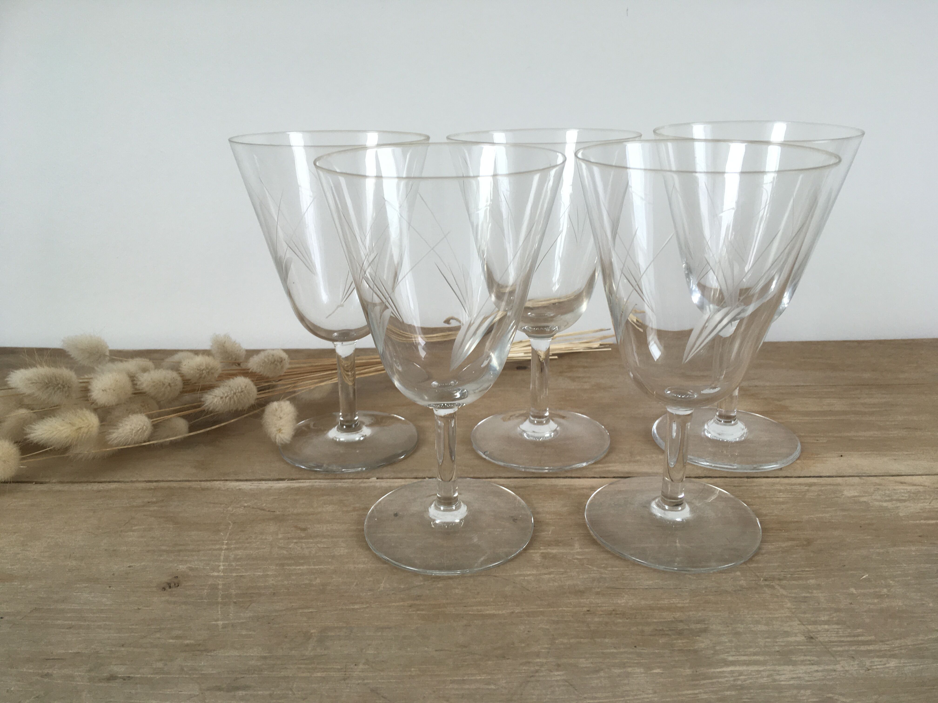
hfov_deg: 61.7
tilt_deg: -17.3
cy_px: 352
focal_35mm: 29
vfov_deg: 48.2
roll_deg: +1.2
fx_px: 786
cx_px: 469
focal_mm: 4.15
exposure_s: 1/50
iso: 32
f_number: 2.2
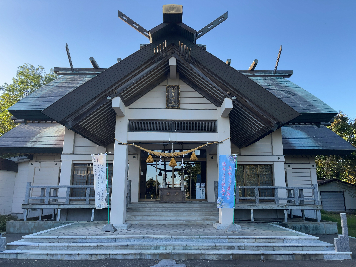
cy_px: 134
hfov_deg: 67.3
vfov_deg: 53.1
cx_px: 178
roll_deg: +0.6
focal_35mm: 26
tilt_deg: +13.1
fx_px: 267
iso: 50
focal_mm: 5.1
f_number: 1.6
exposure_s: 1/463
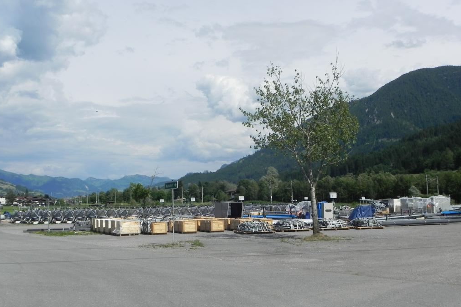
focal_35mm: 39
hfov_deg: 49.5
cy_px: 159
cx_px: 230
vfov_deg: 34.2
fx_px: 500
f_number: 8
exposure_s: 1/544
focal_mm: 6.6
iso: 160
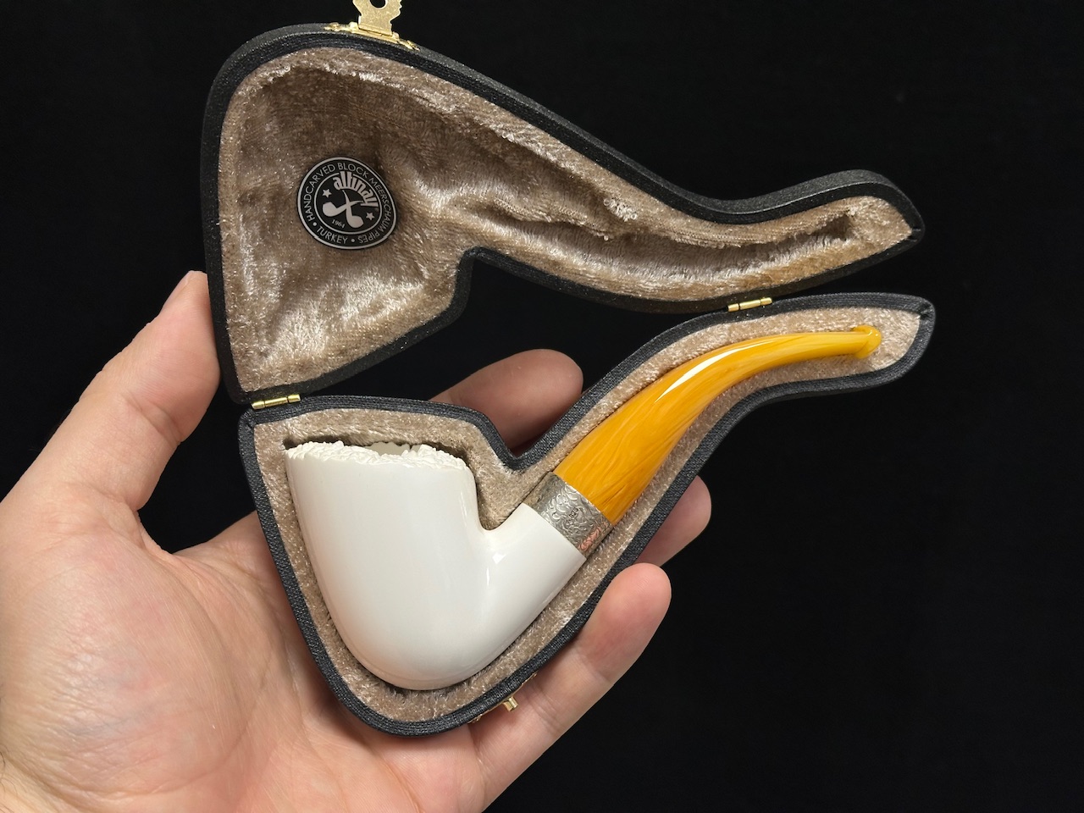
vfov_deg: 30.3
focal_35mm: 48
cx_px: 542
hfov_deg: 39.7
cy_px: 406
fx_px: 1503
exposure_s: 1/100
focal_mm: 6.86
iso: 64
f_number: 1.78
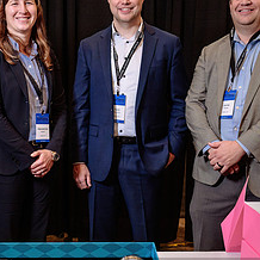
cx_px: 75
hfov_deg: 28.3
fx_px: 510
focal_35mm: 60
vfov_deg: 28.6
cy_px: 154
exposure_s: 1/200
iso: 1000
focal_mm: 24
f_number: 4
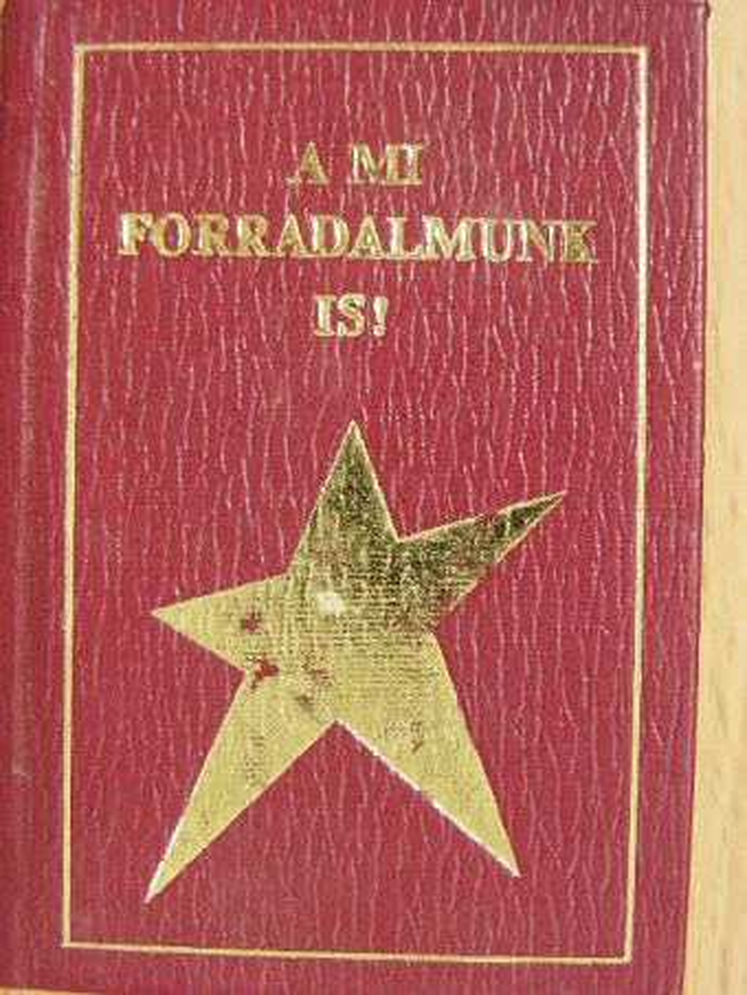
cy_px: 498
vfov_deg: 30.7
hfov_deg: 23.3
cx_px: 374
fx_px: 1812
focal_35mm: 63
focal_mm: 10.5
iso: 201
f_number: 3.5
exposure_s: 1/8
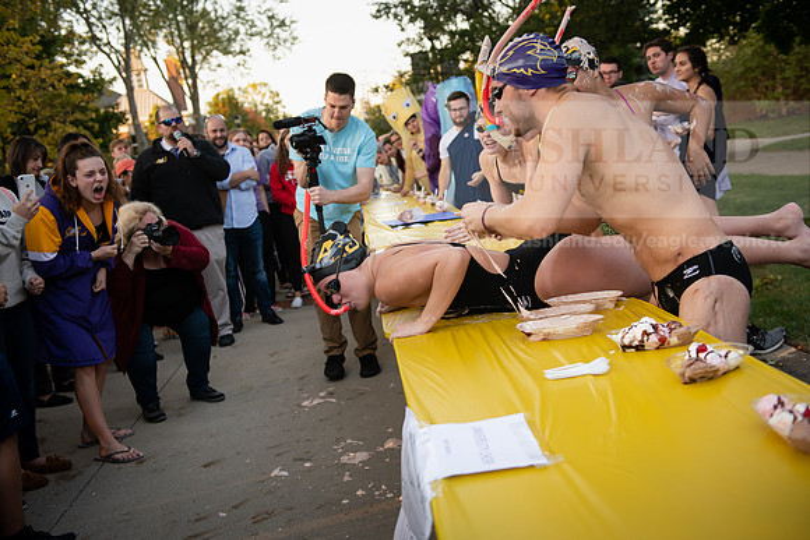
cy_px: 270
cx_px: 405
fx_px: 900
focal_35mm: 40
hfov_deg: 48.4
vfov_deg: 33.4
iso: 640
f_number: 3.5
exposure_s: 1/400
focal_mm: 40
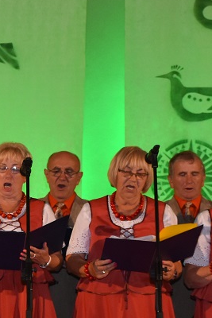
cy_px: 233
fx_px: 1589
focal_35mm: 180
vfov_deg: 11.4
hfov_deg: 7.6
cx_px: -55
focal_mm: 32
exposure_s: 1/60
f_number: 4
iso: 560
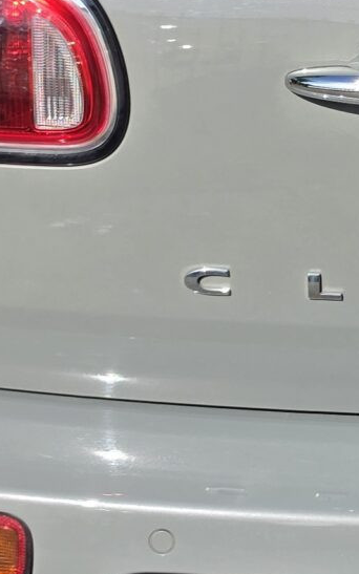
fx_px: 1784
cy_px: 120
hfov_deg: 11.1
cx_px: 531
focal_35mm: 114
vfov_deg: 18.1
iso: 64
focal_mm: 6.5
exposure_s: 1/4648
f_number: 1.4
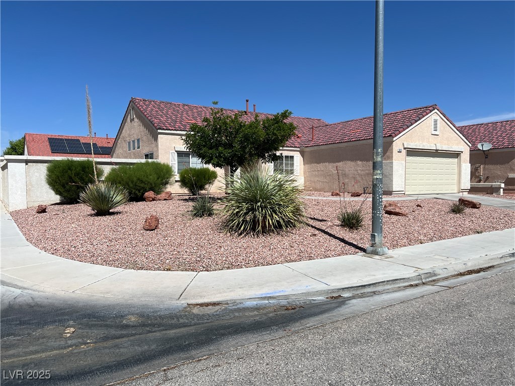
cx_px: 258
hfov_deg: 67.3
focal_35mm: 26
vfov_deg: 53.1
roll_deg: -0.4
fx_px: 387
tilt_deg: -3.6
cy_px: 193
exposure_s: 1/8696
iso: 50
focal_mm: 5.7
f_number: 1.5
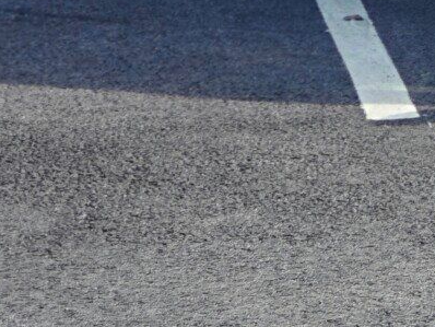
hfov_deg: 5.6
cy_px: -343
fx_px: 4313
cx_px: 869
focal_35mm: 343
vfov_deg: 4.3
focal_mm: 13.3
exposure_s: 1/586
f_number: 6.3
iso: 50
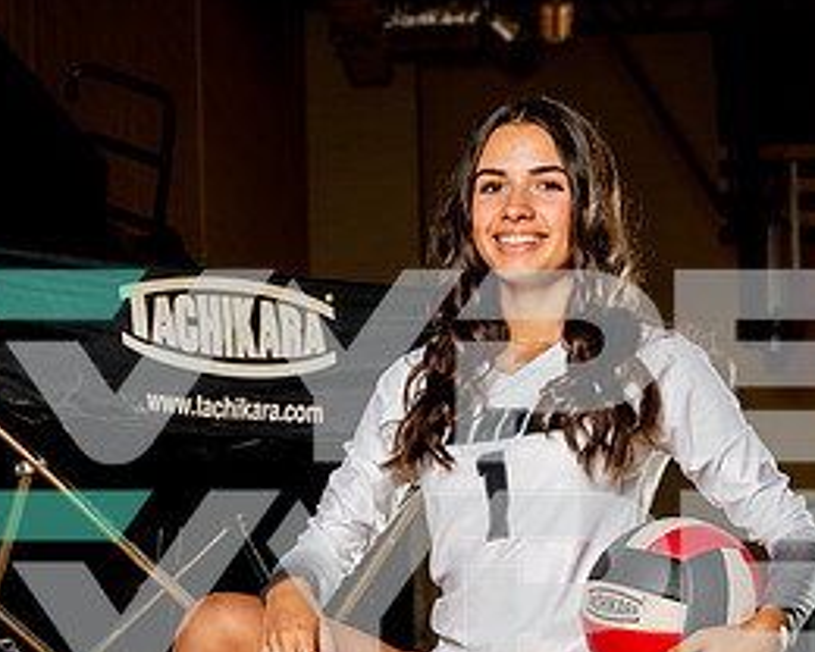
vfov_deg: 16.7
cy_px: 589
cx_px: 426
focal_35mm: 91
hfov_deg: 21.0
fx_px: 2195
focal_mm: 56
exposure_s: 1/250
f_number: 7.1
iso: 400
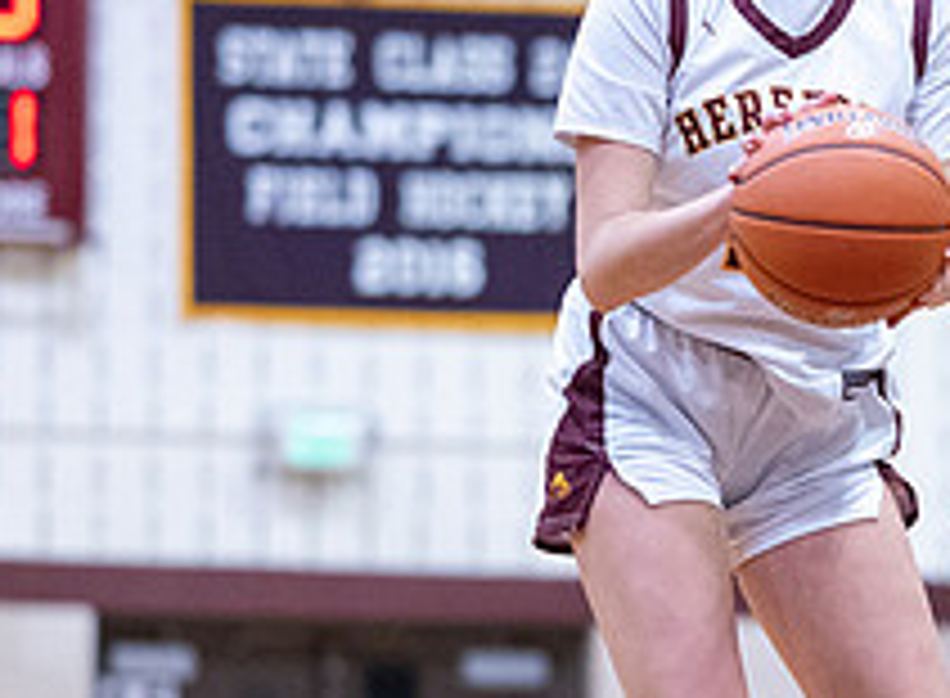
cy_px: 373
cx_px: 842
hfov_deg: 5.3
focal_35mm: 378
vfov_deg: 3.9
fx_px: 10298
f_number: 1.8
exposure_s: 1/1250
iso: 4000
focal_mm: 85
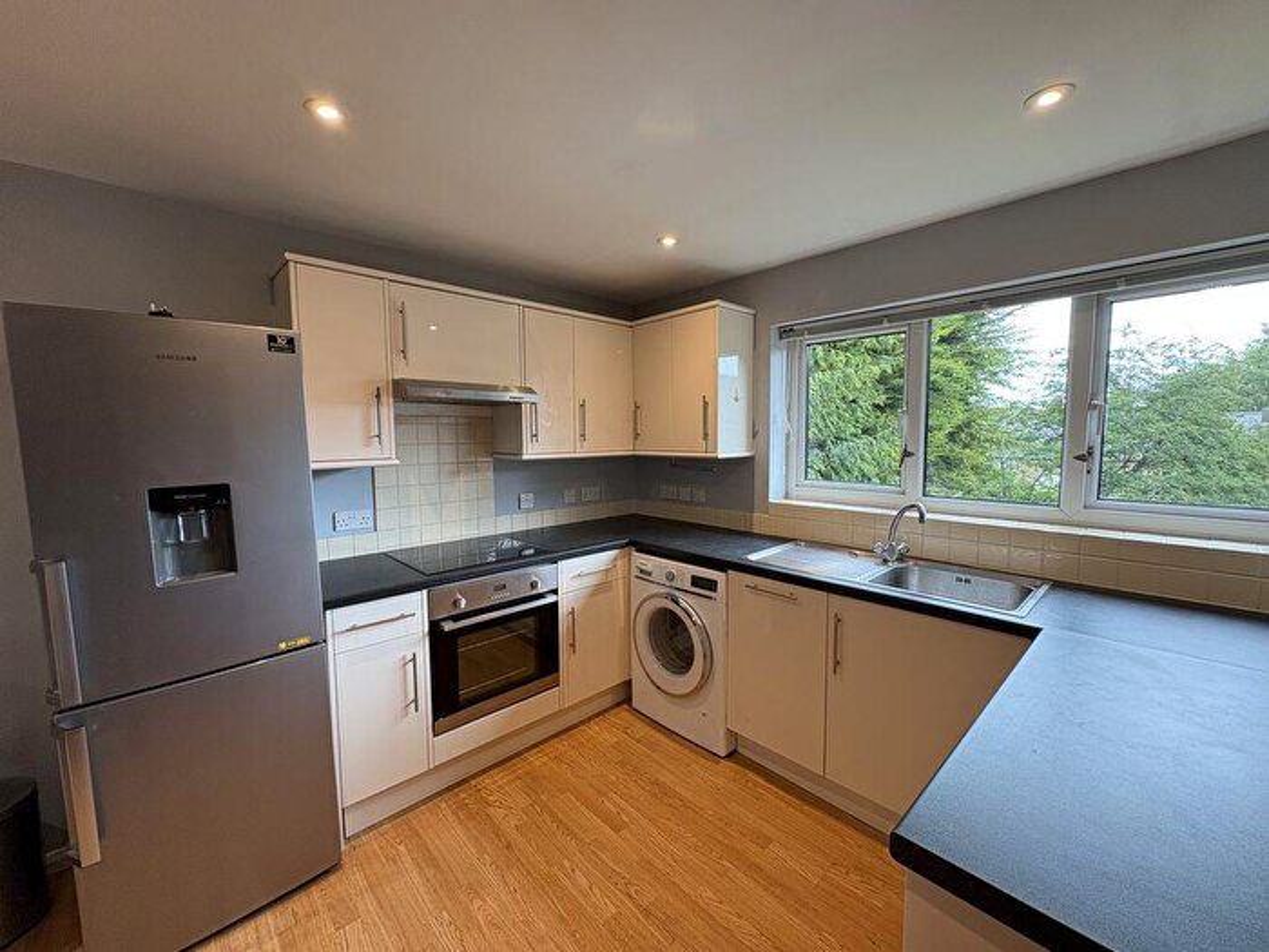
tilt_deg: -4.3
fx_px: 513
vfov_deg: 85.7
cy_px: 476
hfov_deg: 102.1
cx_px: 634
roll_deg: +0.4
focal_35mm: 14
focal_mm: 2.22
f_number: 2.2
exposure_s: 1/100
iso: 100
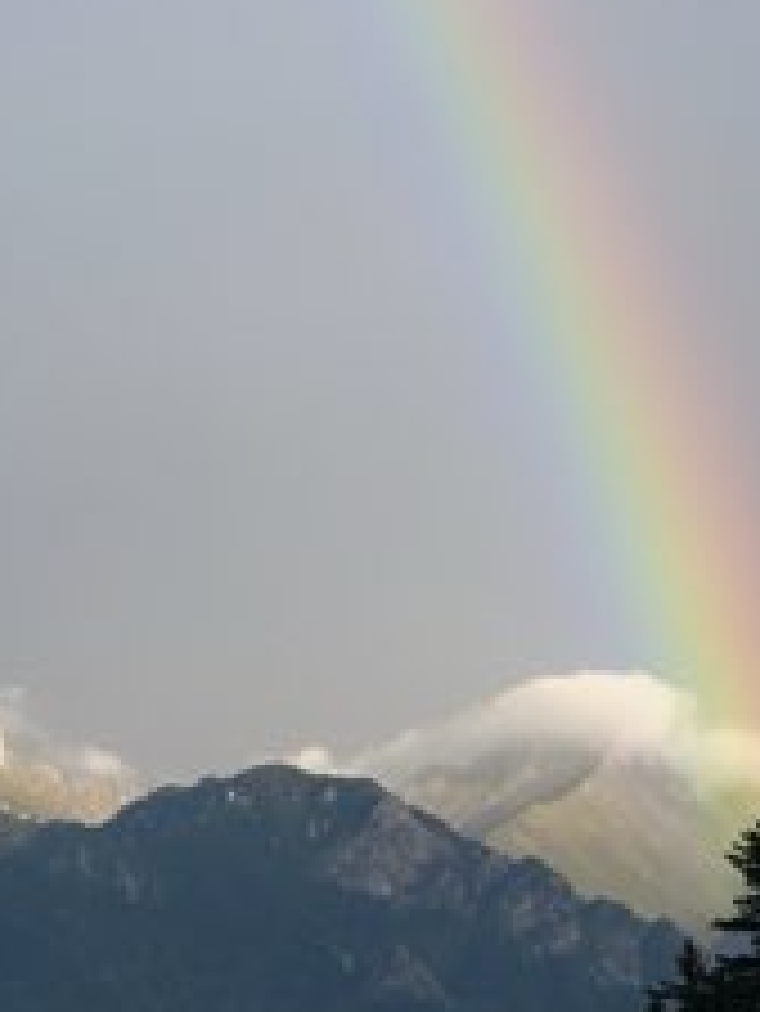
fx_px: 7867
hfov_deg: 5.5
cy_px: 171
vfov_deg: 7.3
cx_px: 85
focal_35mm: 269
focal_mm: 105
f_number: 7.1
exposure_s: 1/125
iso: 160
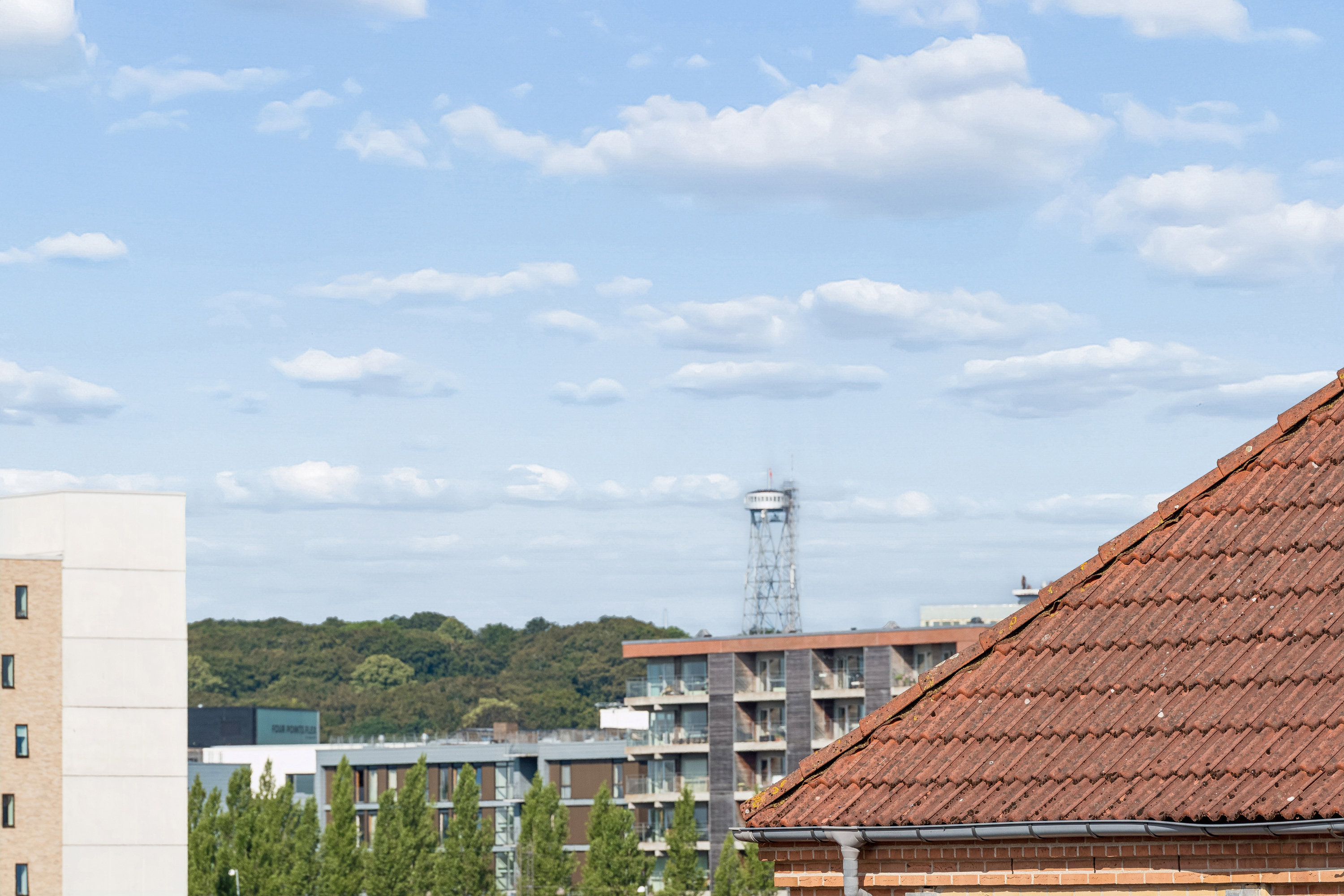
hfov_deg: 10.3
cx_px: 672
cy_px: 448
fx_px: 7466
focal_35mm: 200
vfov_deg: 6.9
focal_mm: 200
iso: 400
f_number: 10
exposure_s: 1/1000
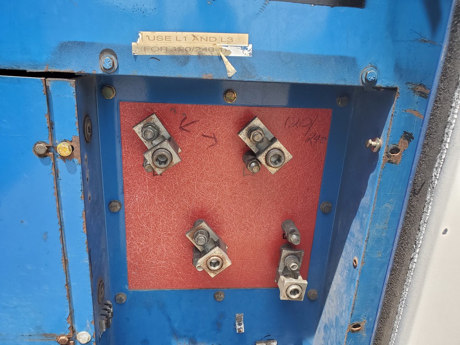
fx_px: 346
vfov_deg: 53.1
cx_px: 230
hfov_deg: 67.3
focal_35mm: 26
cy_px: 172
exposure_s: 1/333
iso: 50
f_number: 2.4
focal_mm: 4.3
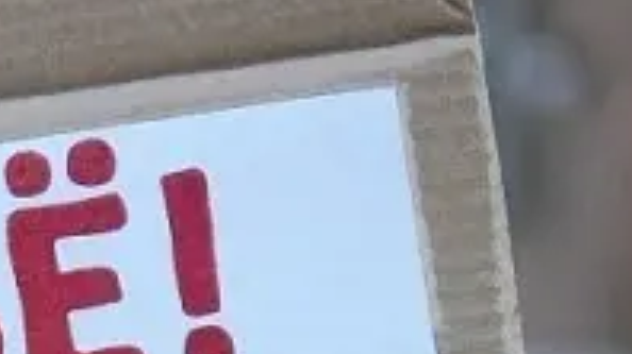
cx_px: -201
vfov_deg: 0.8
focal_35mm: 1482
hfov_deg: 1.5
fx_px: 24815
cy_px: 708
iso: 80
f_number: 4
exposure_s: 1/100
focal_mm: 88.8
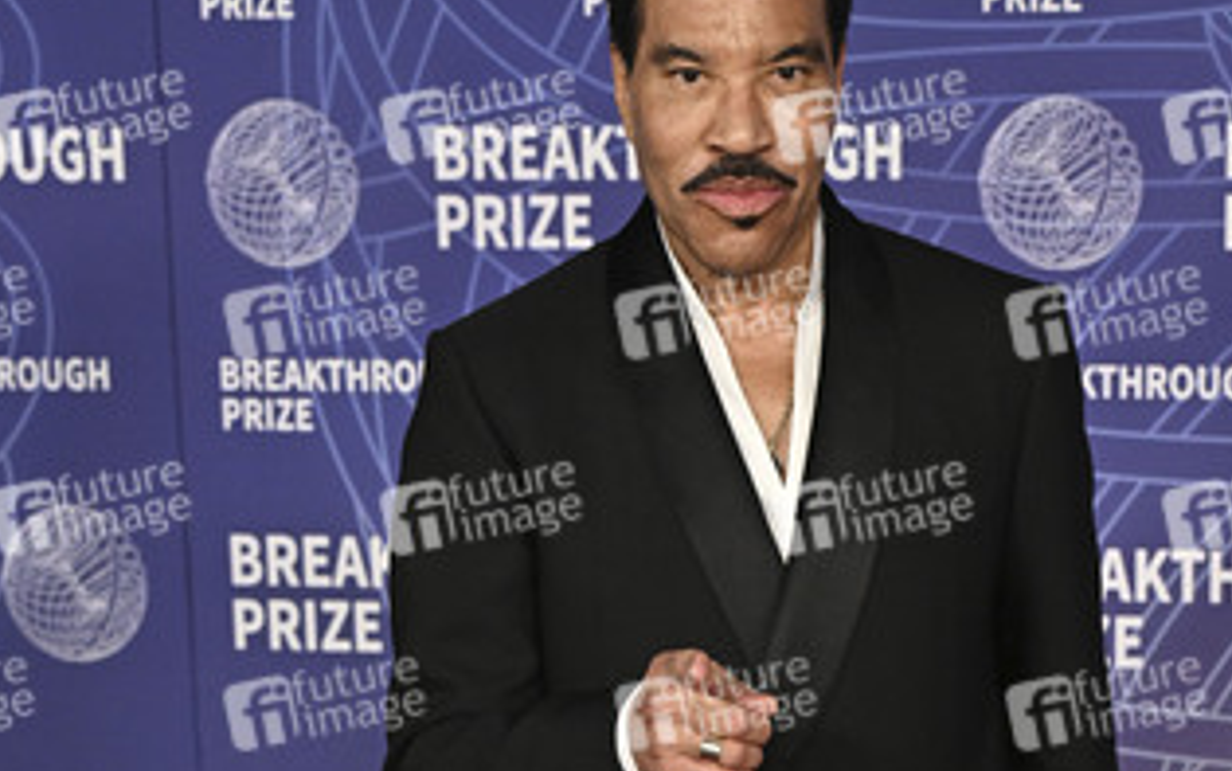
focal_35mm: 73
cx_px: 769
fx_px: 2451
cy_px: 411
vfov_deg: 17.9
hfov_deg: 28.1
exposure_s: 1/320
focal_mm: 50
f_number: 4
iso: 2000
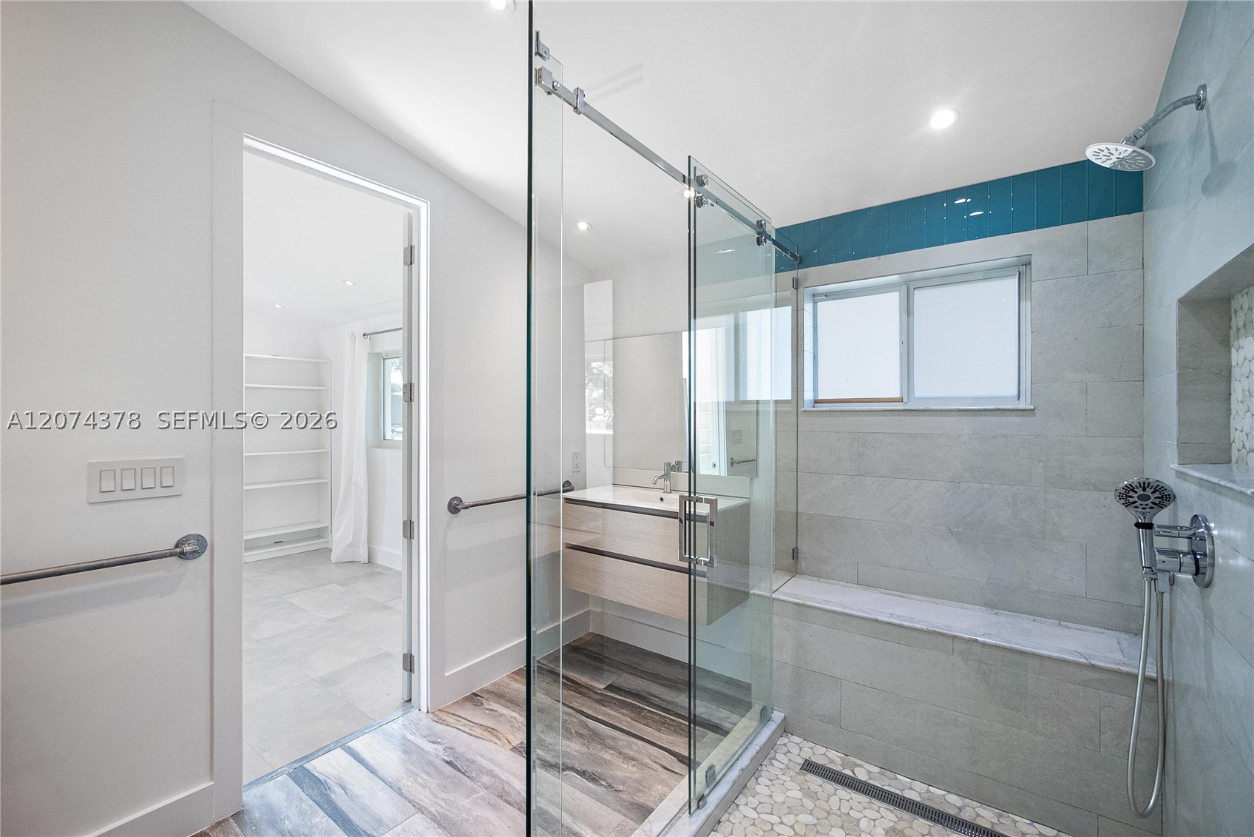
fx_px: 488
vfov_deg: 81.2
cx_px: 627
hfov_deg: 104.2
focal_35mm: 14
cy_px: 418
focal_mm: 7
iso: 800
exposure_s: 1/100
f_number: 4
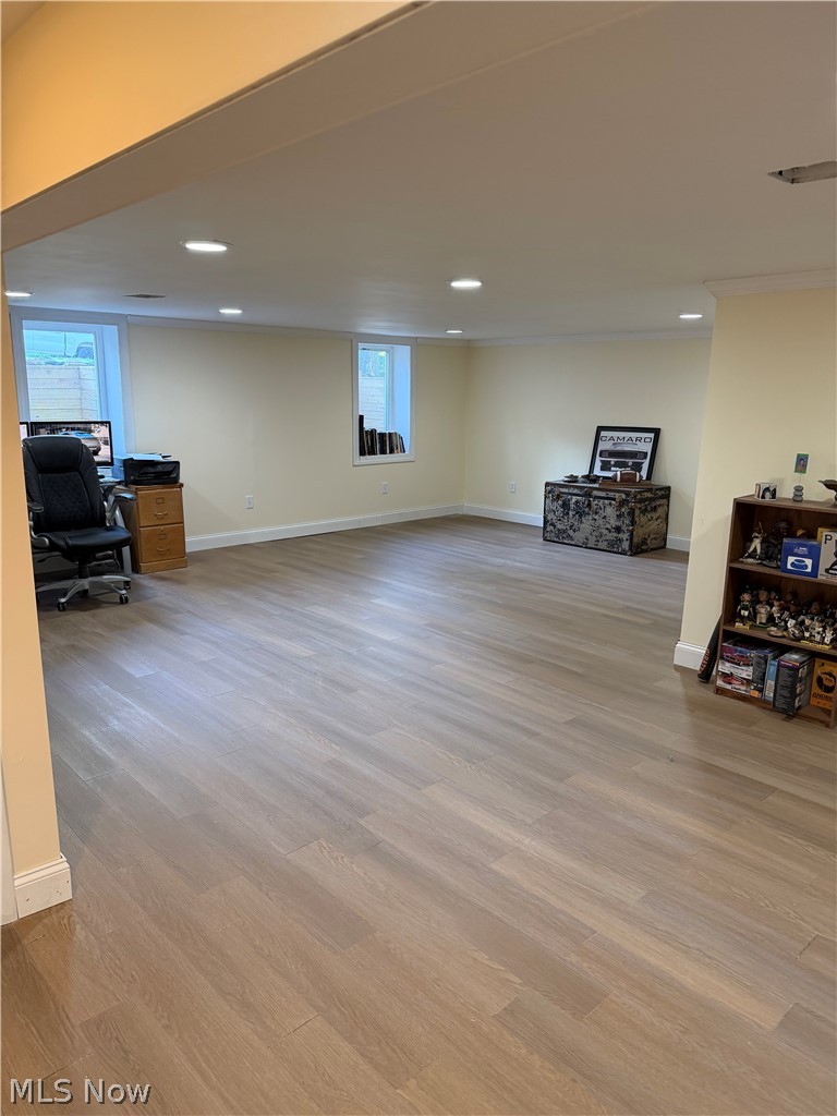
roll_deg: -0.9
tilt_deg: -12.5
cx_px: 418
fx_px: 774
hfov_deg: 56.8
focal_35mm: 24
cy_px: 558
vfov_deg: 71.6
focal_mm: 6.76
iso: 250
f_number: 1.78
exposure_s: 1/60
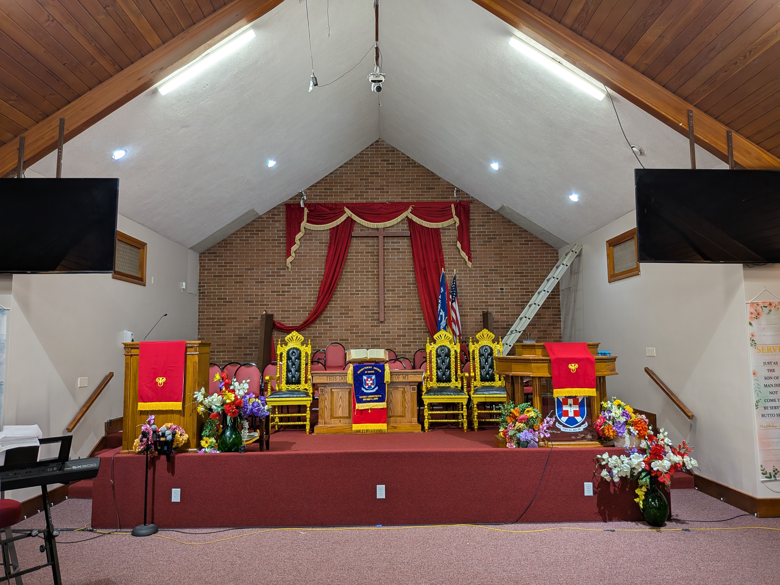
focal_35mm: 24
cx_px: 390
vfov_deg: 56.8
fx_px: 541
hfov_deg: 71.6
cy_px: 292
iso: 44
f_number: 1.7
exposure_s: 1/23.8
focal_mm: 4.53
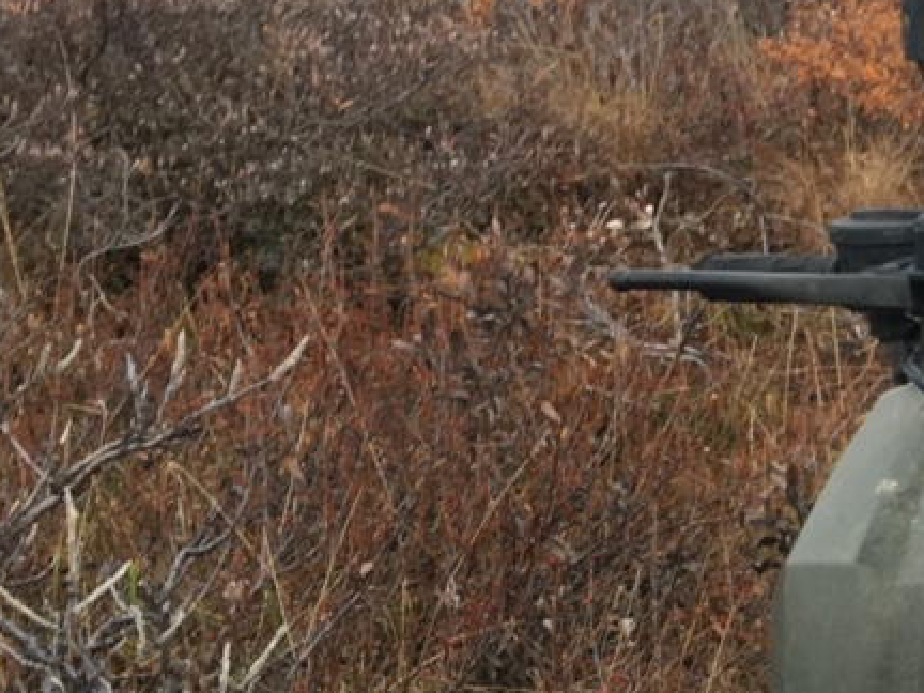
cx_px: 1516
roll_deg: -3.7
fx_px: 2749
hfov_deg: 16.7
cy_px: 554
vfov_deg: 14.3
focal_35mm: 103
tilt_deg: -19.7
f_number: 2.2
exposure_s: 1/120
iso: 32
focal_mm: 4.15
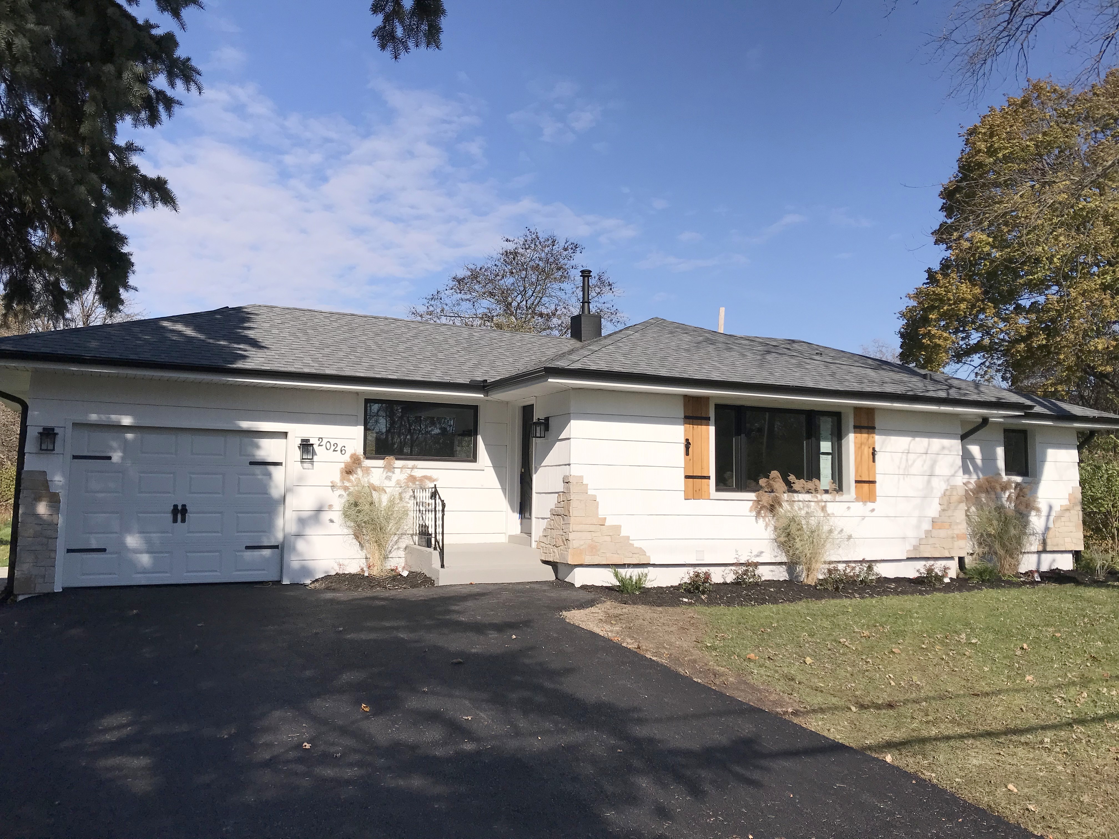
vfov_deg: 49.7
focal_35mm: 28
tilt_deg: +5.1
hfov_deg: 63.4
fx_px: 905
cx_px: 560
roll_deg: -1.1
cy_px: 420
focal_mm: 3.99
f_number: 1.8
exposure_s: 1/4367
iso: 20
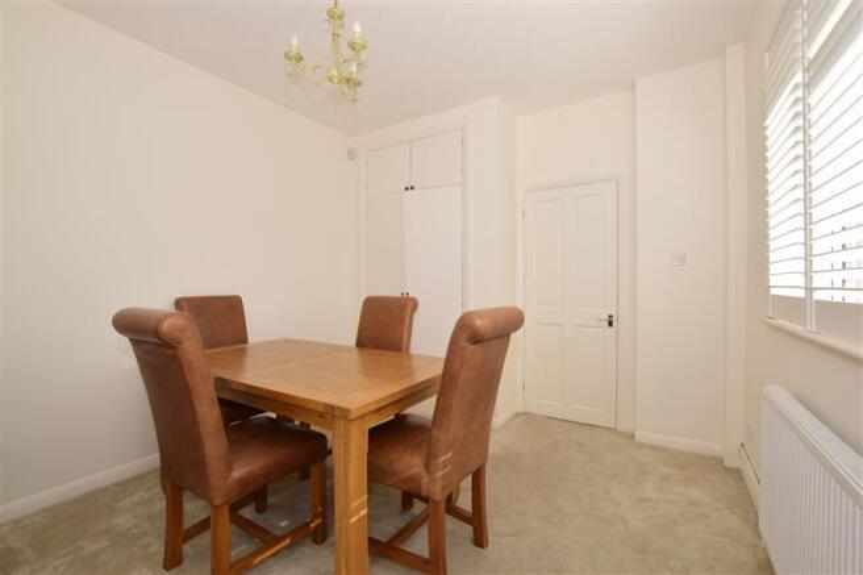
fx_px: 359
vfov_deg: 77.3
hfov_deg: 100.4
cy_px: 288
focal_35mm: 15
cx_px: 432
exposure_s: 1/125
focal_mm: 10
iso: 200
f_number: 7.1
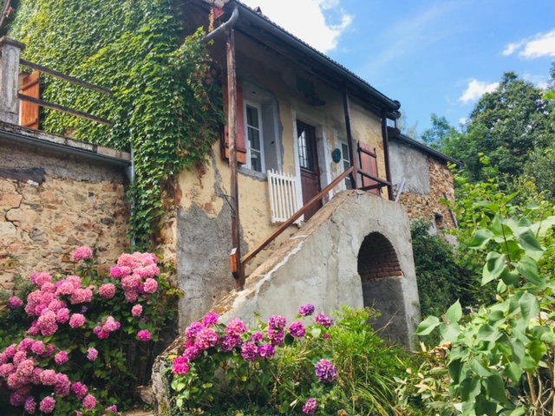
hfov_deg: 61.7
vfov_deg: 48.2
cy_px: 208
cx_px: 278
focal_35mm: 29
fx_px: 465
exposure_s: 1/608
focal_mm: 4.15
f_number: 2.2
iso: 32
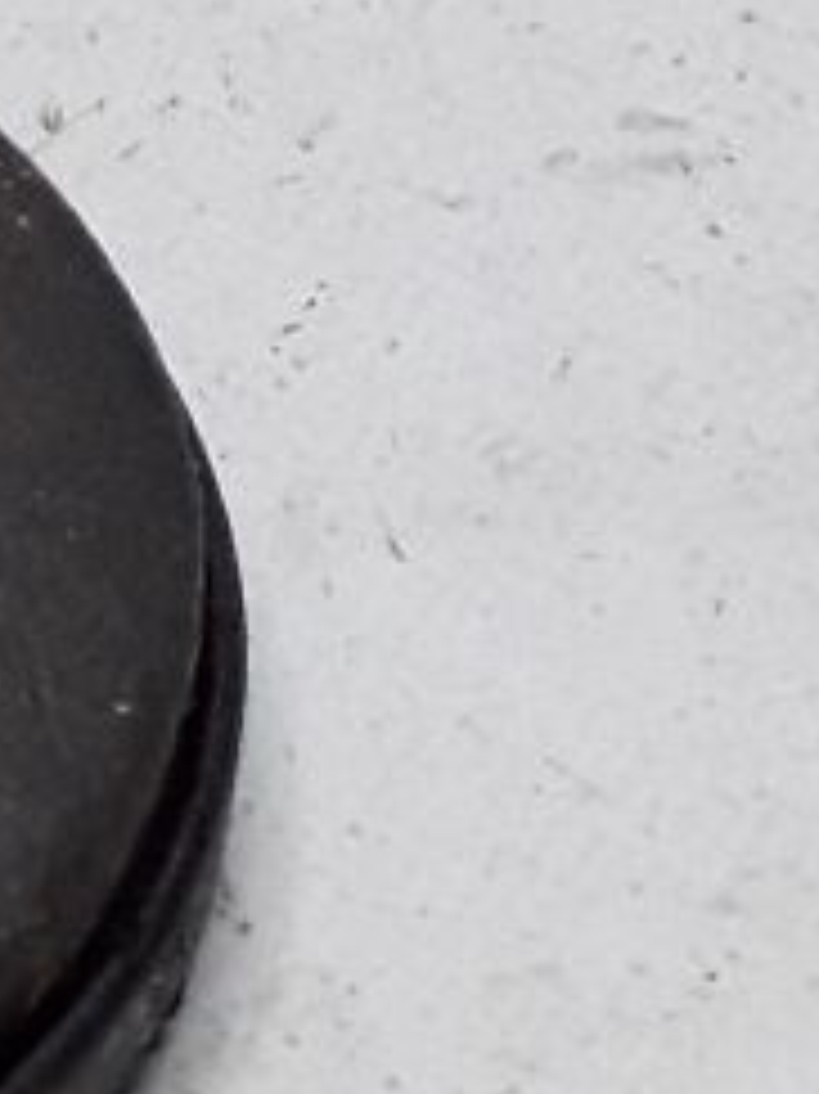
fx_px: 3599
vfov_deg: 17.3
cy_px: 599
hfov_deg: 10.9
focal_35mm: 114
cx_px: -1192
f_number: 1.9
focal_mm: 3.6
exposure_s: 1/33
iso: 200
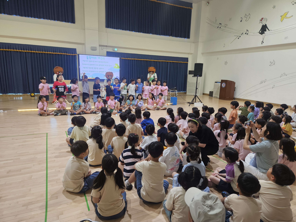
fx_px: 197
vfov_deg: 58.9
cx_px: 148
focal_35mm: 23
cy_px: 111
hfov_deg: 73.9
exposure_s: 1/120
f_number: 1.8
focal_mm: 5.4
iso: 250
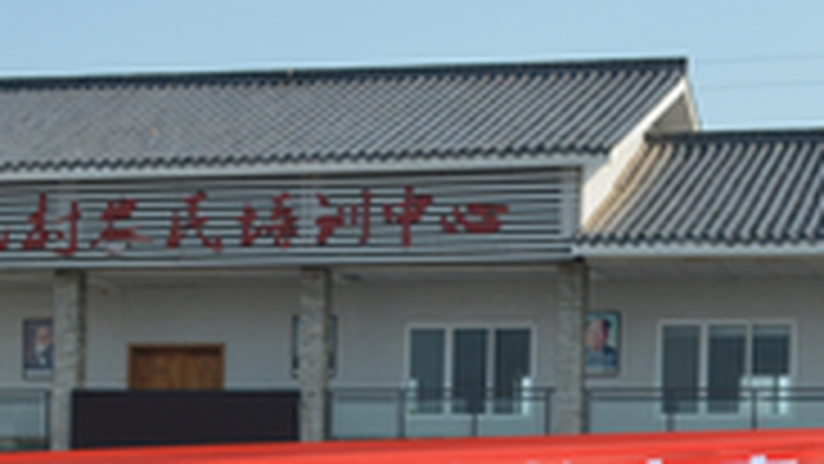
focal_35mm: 124
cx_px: 432
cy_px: 728
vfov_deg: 9.4
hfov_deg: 17.2
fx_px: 2719
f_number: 8
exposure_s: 1/250
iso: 125
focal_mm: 29
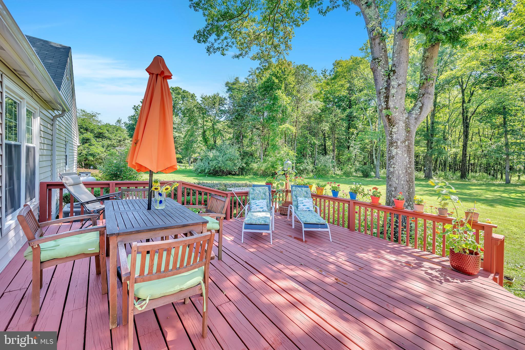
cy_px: 175
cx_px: 262
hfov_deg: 104.2
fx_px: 204
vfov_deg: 81.3
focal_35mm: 14
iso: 200
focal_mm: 14
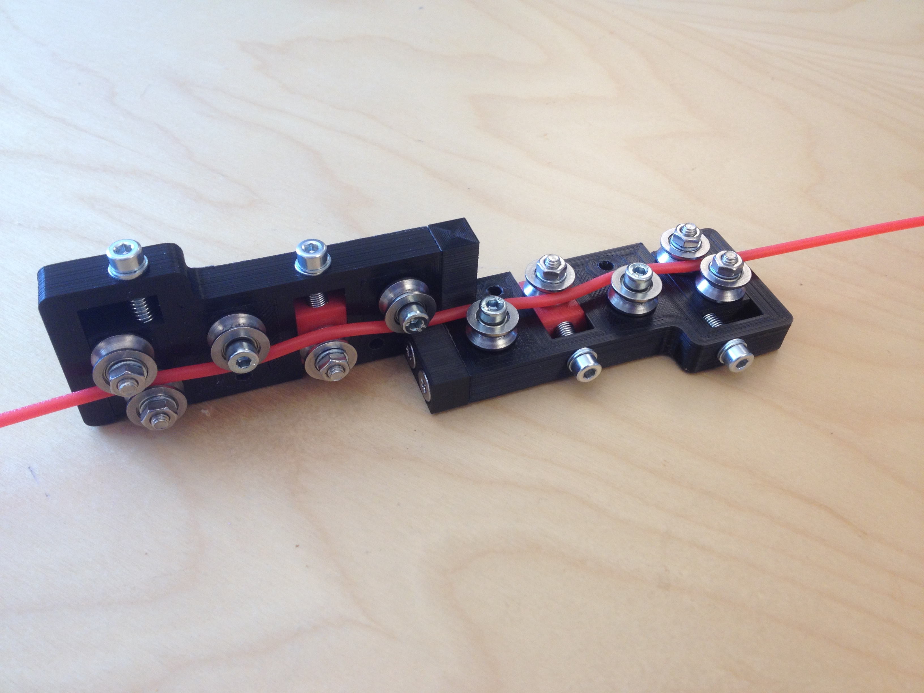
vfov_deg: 40.7
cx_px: 462
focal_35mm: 35
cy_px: 346
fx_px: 934
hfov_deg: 52.6
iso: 50
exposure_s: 1/24
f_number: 2.4
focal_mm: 4.28
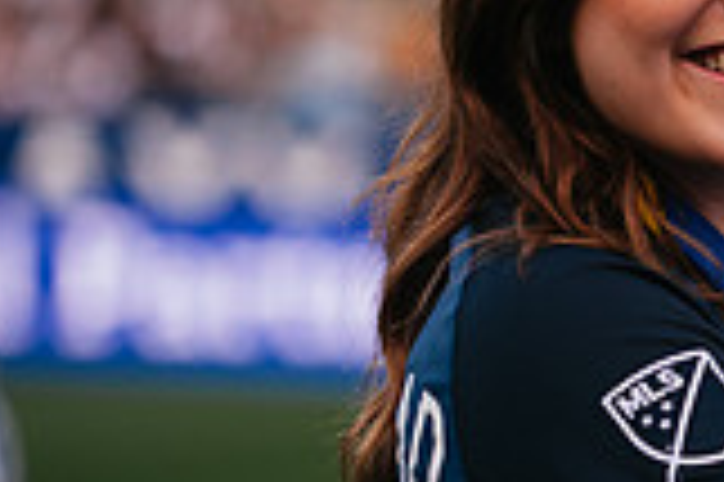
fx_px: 9021
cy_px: 252
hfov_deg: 4.6
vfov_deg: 3.1
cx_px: 1138
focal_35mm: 449
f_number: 2.8
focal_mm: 125
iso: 250
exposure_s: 1/800
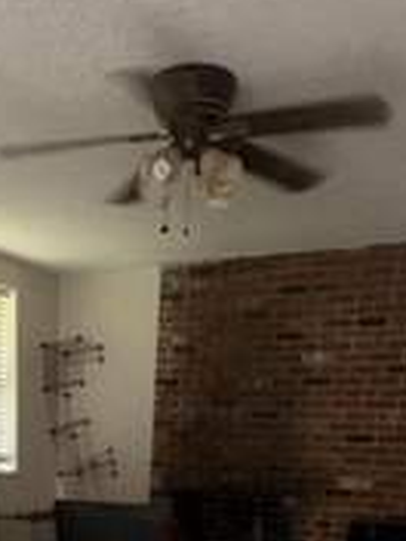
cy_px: 692
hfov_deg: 28.0
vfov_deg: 30.2
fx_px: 798
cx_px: 80
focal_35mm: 51
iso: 100
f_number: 2.2
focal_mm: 2.22
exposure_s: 1/77
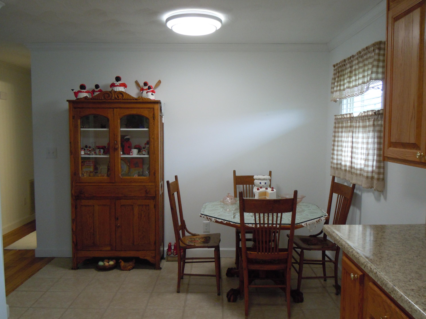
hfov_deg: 60.0
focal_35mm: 30
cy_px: 160
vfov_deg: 46.8
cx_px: 213
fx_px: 369
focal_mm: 5.4
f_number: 3.5
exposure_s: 1/60
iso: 400
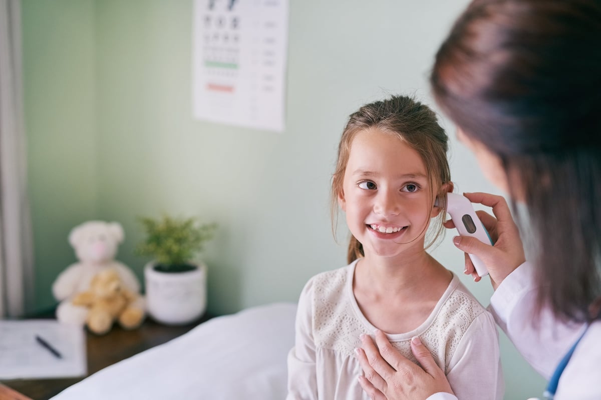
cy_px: 200
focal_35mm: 50
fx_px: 835
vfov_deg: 27.0
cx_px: 300
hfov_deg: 39.6
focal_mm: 50
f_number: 2
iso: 400
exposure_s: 1/200
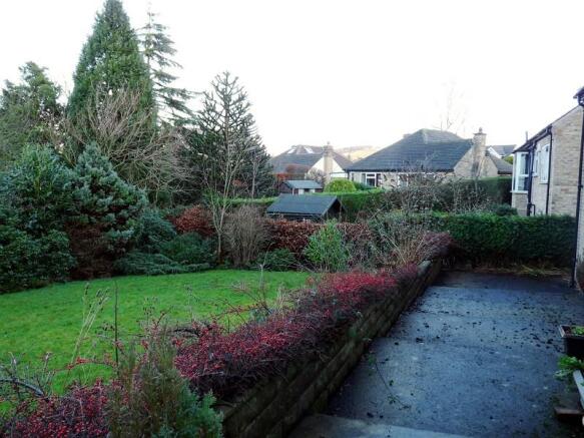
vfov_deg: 51.3
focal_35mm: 27
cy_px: 219
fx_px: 455
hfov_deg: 65.3
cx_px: 292
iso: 100
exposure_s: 1/40
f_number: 2.8
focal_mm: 4.8
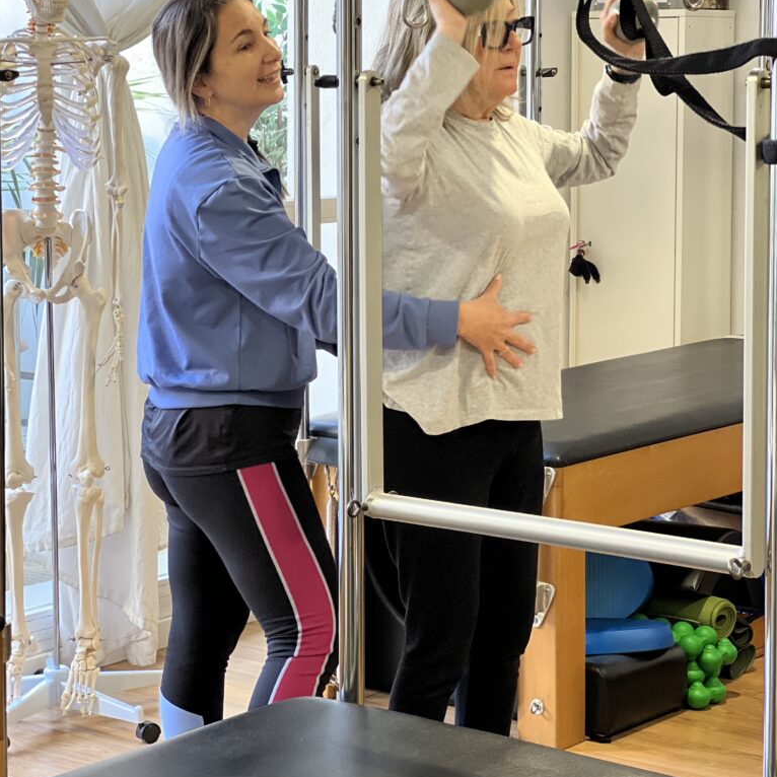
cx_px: 388
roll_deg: +0.2
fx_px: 2311
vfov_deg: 19.0
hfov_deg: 19.1
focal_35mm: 91
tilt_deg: -4.0
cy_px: 273
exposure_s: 1/33
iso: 250
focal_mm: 9
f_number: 2.8
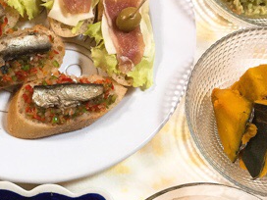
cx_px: 16
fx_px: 563
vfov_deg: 19.9
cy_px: 172
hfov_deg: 25.6
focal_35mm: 73
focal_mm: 3.3
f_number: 2.4
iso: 100
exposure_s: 1/30
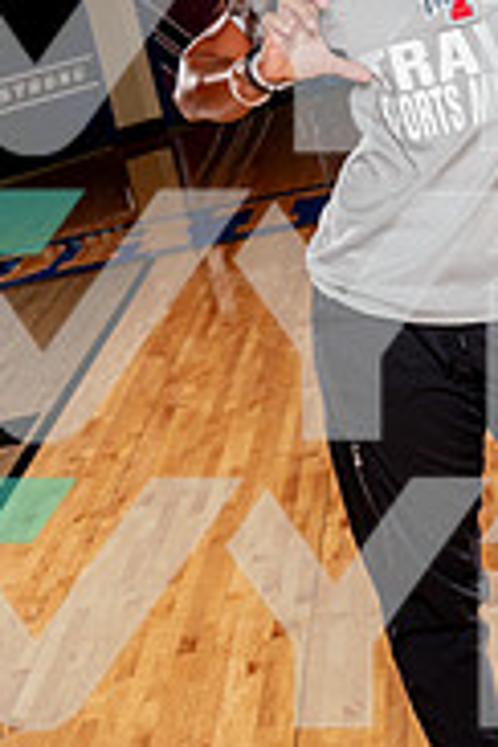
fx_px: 1784
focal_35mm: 86
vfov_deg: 23.6
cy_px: 318
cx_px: 441
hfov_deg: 15.7
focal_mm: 35
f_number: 5.6
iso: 200
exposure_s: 1/250
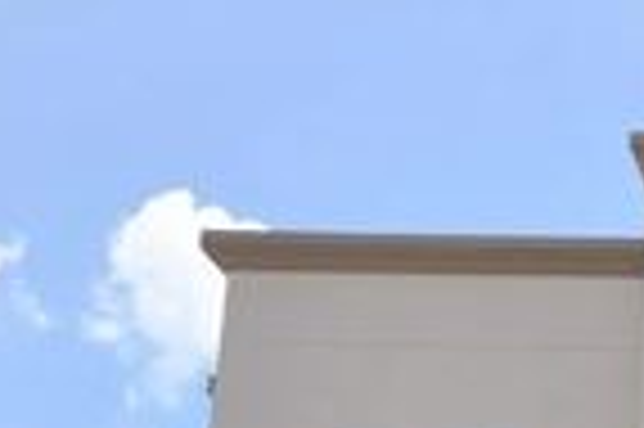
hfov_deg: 18.4
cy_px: 660
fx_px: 1680
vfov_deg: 13.6
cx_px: 1054
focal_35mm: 94
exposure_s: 1/200
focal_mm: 14
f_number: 10
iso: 100
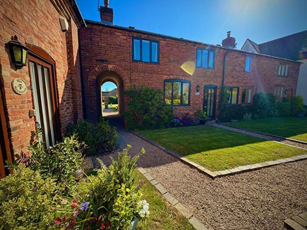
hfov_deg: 102.1
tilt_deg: -7.3
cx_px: 154
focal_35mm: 14
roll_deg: -0.4
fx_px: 124
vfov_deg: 85.7
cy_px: 115
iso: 40
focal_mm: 2.22
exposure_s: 1/347
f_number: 2.2
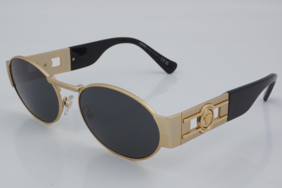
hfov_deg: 27.0
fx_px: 587
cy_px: 94
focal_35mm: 75
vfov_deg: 18.2
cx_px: 141
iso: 100
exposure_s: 1/4
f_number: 32
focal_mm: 50
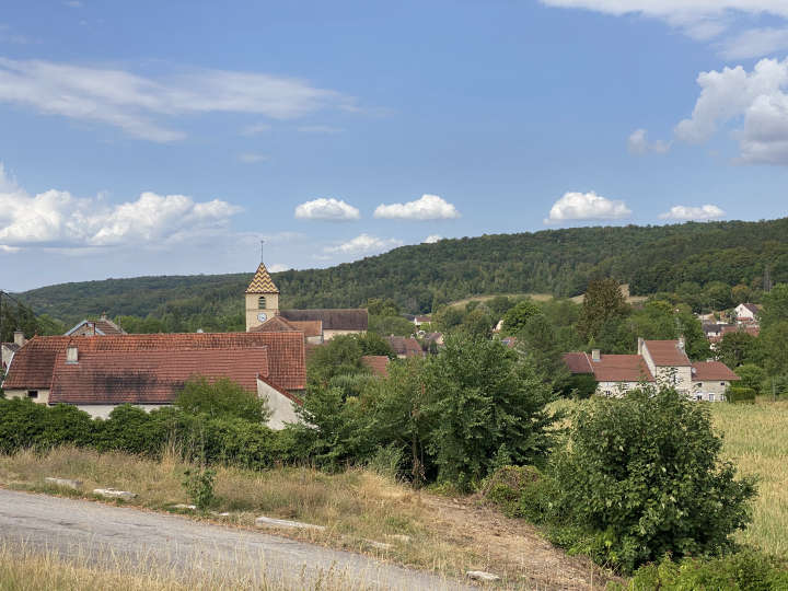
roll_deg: -0.3
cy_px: 296
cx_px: 394
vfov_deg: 28.0
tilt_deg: +4.8
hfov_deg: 36.8
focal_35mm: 52
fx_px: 1184
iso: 20
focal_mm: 6
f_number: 2
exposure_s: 1/1916
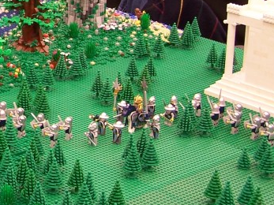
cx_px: -94
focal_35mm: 118
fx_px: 934
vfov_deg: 12.4
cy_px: -5
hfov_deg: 15.8
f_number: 2.8
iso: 80
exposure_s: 1/2
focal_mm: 6.7
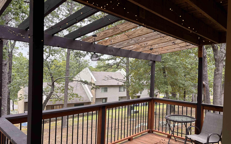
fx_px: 176
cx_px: 117
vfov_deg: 44.5
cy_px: 77
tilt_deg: -2.7
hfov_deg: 66.5
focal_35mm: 28
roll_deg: -1.2
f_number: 1.6
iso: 80
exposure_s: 1/120
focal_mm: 5.96
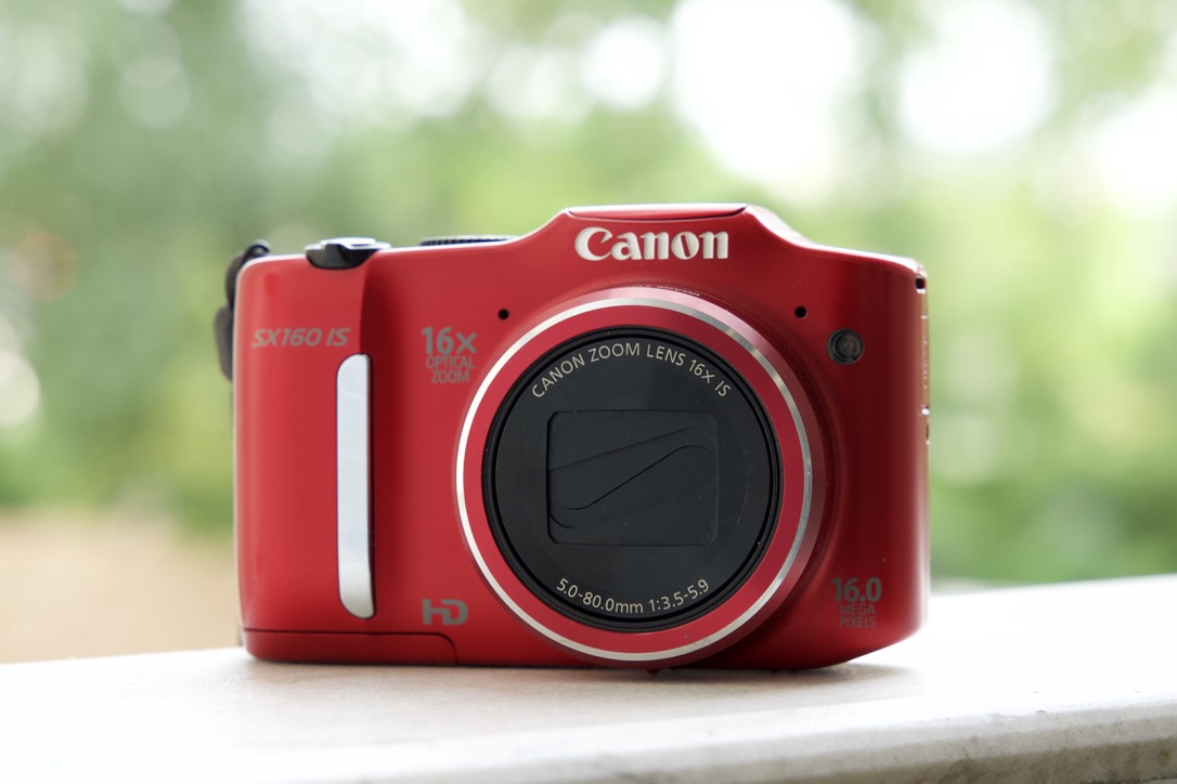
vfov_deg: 13.0
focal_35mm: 105
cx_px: 588
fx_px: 3433
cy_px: 392
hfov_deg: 19.5
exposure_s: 1/125
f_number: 6.3
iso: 1000
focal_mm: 70
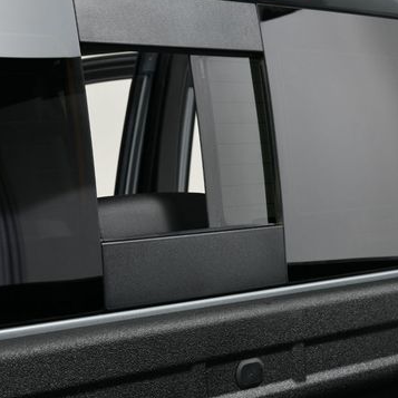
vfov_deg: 17.1
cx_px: 151
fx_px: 1327
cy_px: 226
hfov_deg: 17.0
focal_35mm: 102
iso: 100
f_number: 10
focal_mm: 45
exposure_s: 1/160
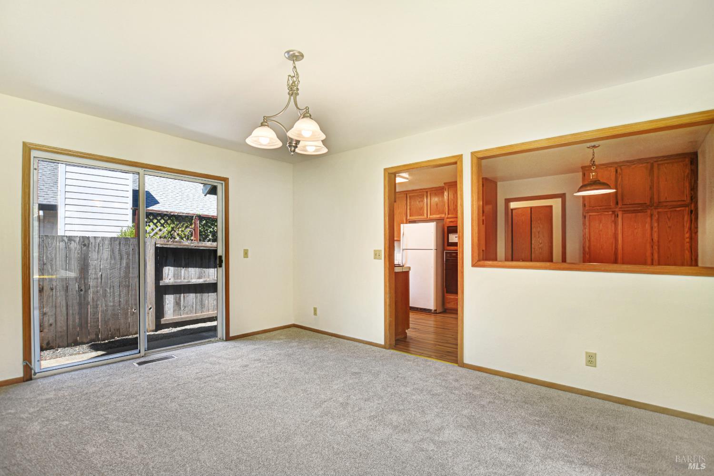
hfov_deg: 96.8
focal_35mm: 16
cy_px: 238
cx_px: 357
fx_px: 317
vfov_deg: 73.7
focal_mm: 11
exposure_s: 1/100
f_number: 5
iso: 100
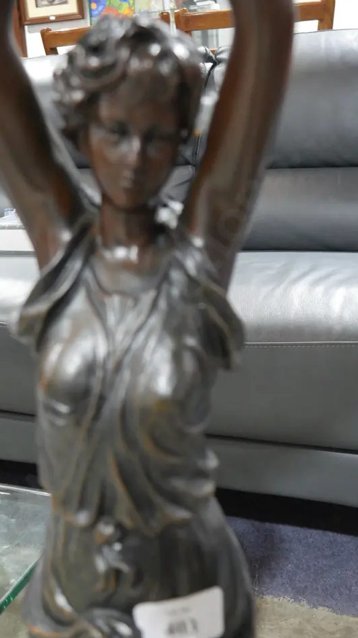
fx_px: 675
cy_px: 305
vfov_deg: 50.5
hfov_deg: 29.7
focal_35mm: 40
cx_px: 173
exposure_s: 1/60
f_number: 4
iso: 2000
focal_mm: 17
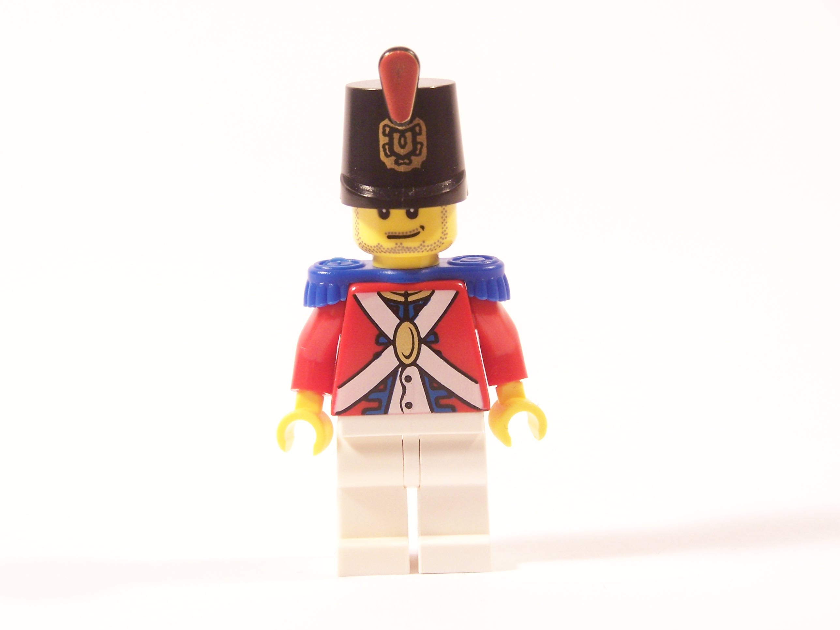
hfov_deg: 18.7
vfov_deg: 14.1
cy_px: 315
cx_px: 420
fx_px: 2548
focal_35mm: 105
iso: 200
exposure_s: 1/20
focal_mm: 17.5
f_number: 3.6
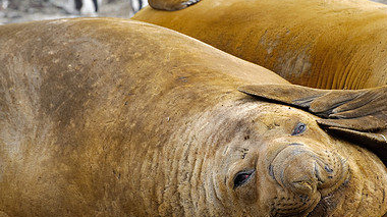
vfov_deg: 4.2
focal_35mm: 288
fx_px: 2953
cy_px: 101
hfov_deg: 7.5
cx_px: 222
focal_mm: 180
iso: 250
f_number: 8
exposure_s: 1/100
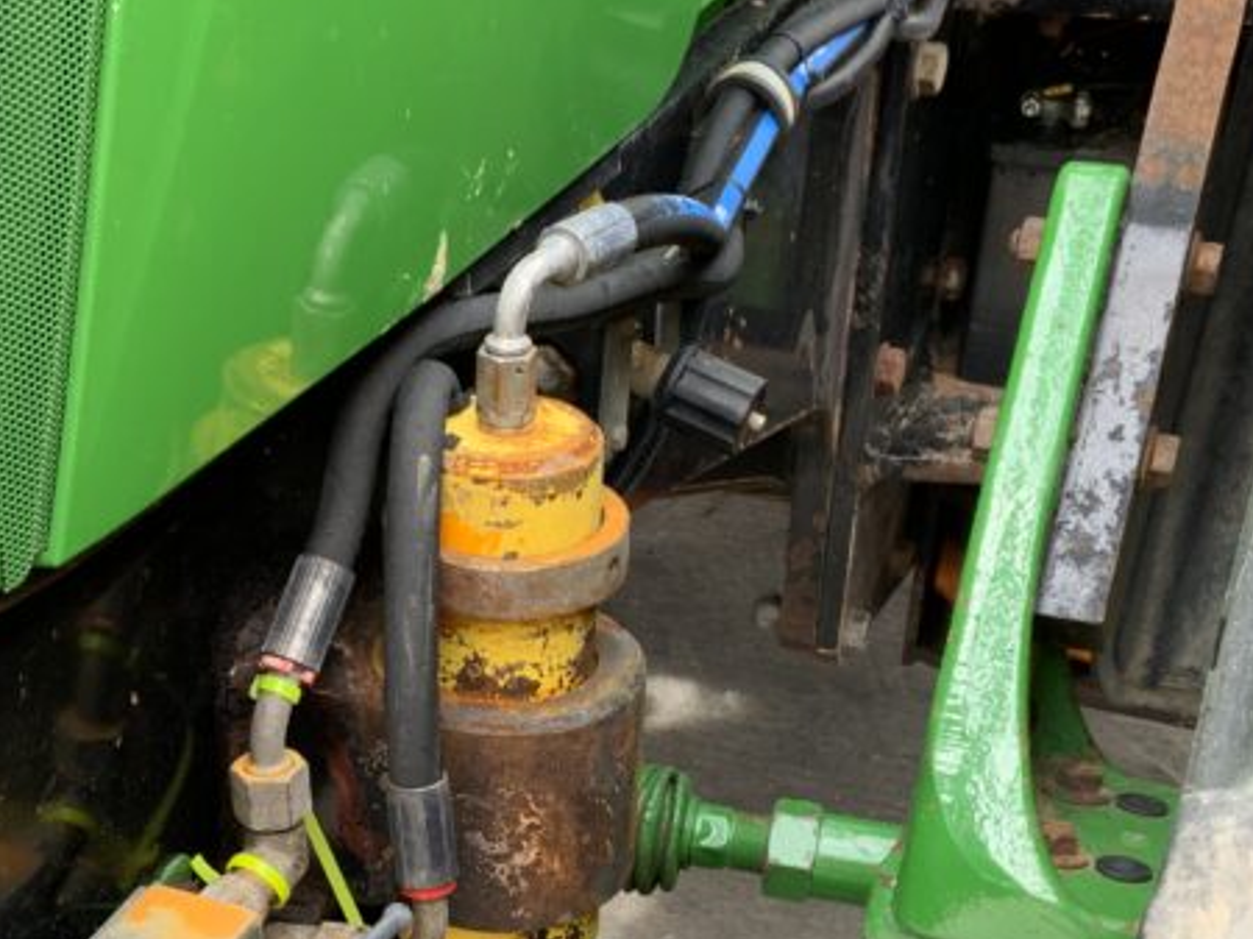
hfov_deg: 29.3
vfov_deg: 22.0
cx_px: 457
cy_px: 733
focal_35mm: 66
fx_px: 2388
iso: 25
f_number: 1.8
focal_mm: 3
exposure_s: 1/122
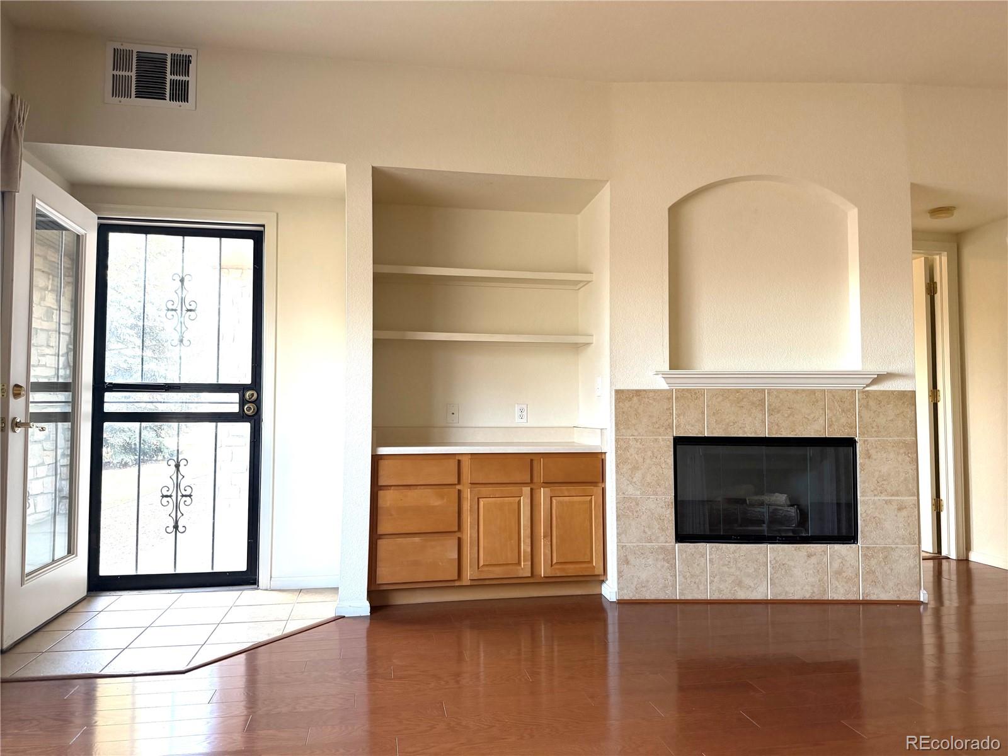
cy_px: 378
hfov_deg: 71.6
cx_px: 504
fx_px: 699
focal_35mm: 24
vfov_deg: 56.8
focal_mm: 6.76
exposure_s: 1/112
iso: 200
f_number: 1.78
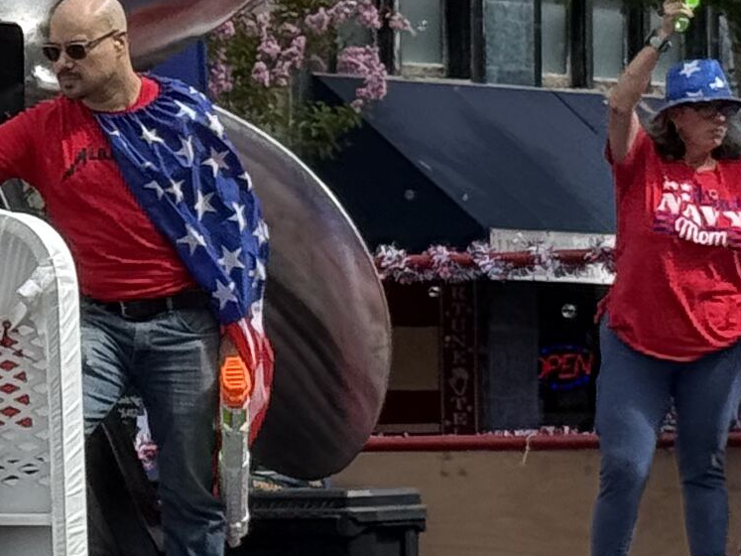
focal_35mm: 259
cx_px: -304
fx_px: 5543
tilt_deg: +2.0
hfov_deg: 7.5
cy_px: 210
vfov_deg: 5.7
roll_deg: +0.0
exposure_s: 1/6024
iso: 80
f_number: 1.78
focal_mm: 6.76
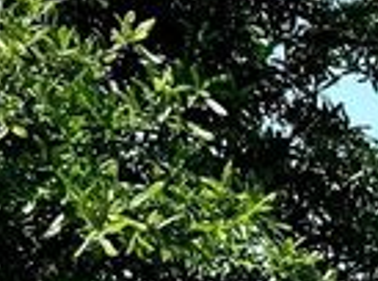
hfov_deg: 8.5
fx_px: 1960
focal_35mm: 180
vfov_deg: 7.8
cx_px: 1264
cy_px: 573
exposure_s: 1/9009
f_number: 1.78
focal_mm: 6.76
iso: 80
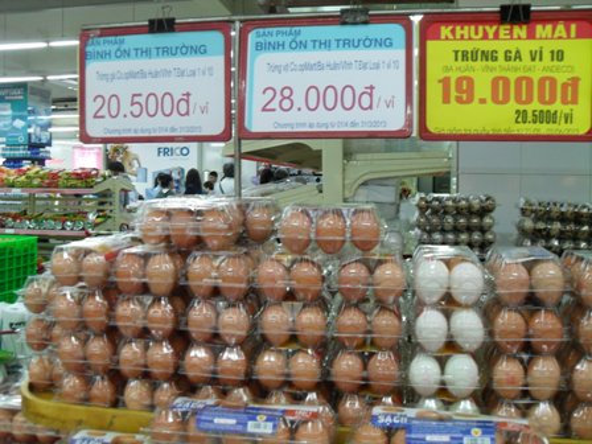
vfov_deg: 40.7
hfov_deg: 52.6
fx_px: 599
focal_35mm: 35
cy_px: 222
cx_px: 296
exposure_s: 1/20
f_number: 2.8
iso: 200
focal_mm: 6.2
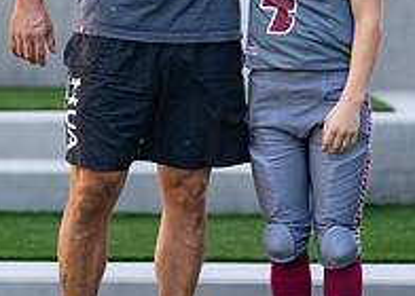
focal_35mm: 169
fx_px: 1992
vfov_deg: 8.5
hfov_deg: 11.9
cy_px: 26
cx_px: 225
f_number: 1.2
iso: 100
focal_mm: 50
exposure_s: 1/1600
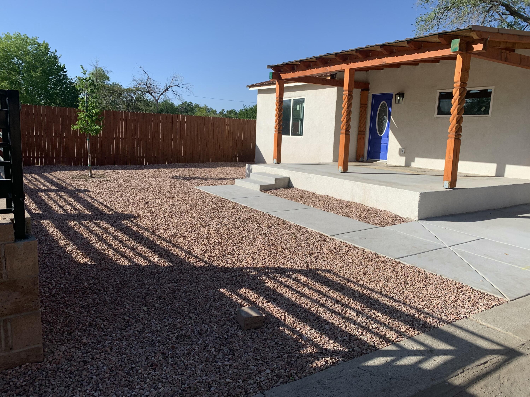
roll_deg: -3.1
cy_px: 198
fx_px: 398
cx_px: 265
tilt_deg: -8.0
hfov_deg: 67.3
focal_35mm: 26
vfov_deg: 53.1
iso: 25
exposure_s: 1/2421
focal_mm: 4.25
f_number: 1.8
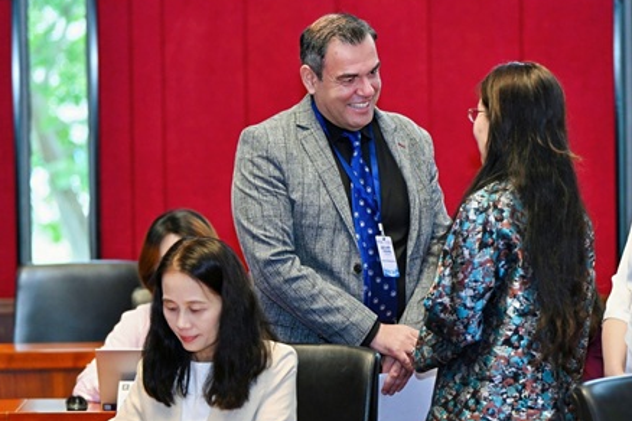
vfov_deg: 9.1
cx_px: 382
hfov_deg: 13.7
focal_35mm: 150
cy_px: 187
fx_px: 2633
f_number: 2.8
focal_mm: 105
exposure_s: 1/200
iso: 2000
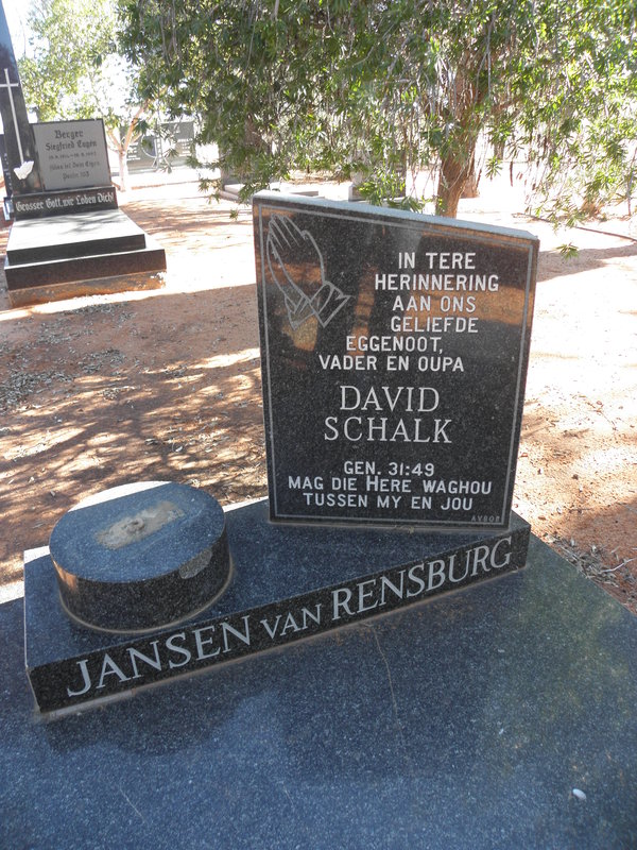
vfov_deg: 67.3
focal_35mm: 26
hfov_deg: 53.1
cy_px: 425
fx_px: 638
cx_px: 318
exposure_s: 1/60
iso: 64
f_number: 2.8
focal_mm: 4.6
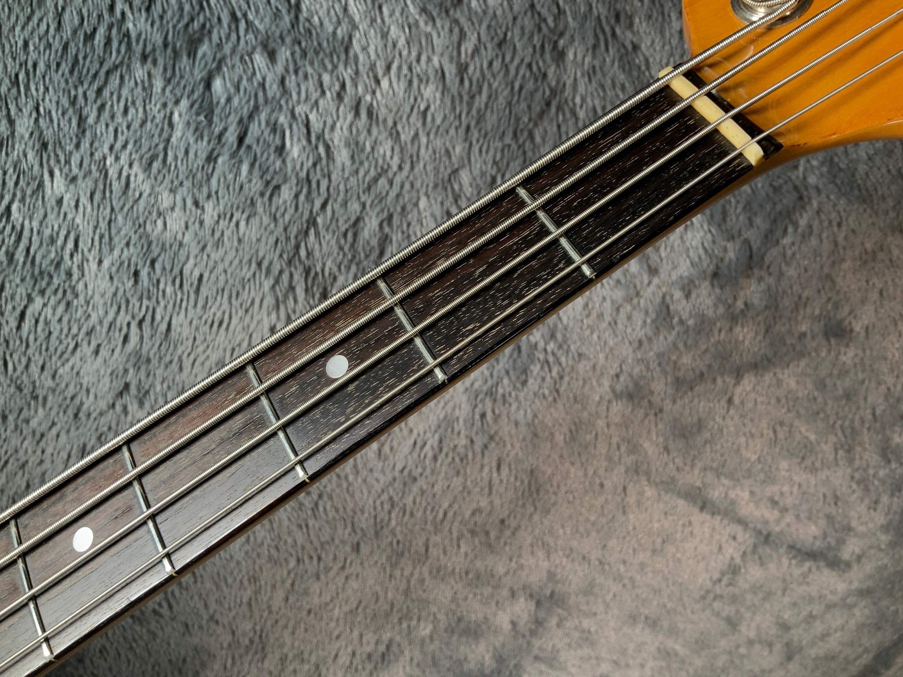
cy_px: 338
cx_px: 452
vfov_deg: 48.2
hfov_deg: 61.7
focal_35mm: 29
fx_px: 756
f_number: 1.8
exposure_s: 1/104
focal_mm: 3
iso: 40
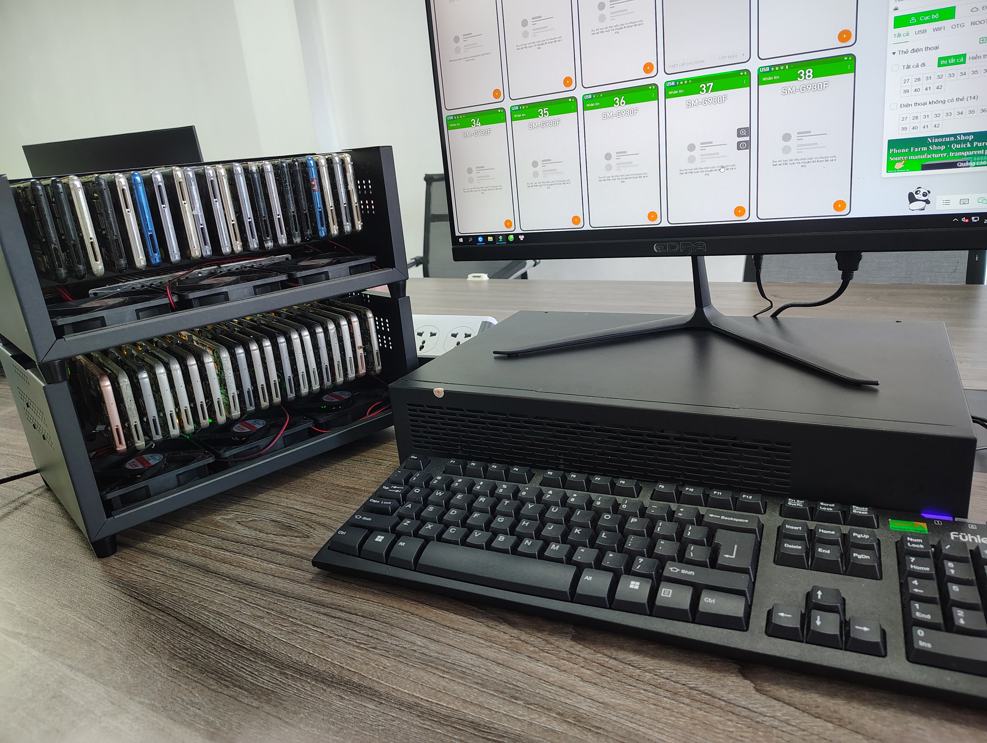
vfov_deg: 56.9
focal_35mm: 24
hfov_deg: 71.5
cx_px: 494
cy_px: 372
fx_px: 685
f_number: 1.8
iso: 694
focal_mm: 5.56
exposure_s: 1/50
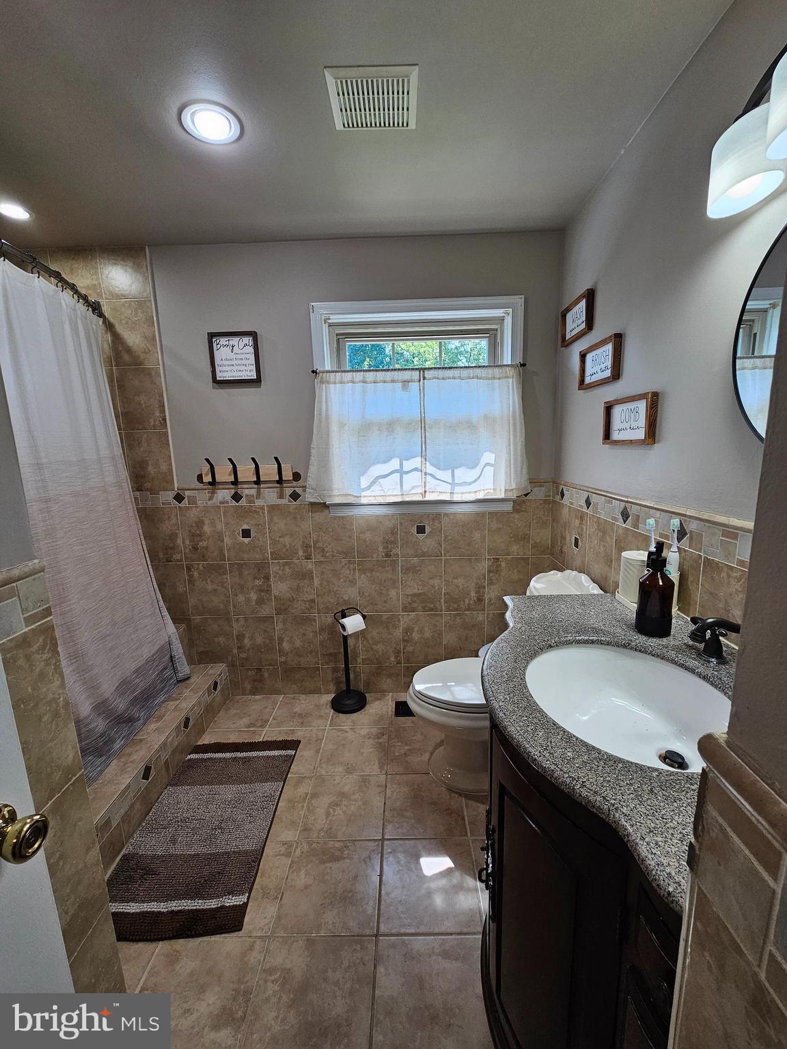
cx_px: 394
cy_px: 524
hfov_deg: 89.9
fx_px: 394
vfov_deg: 106.2
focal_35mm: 13
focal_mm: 2.2
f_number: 2.2
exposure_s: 1/120
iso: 80
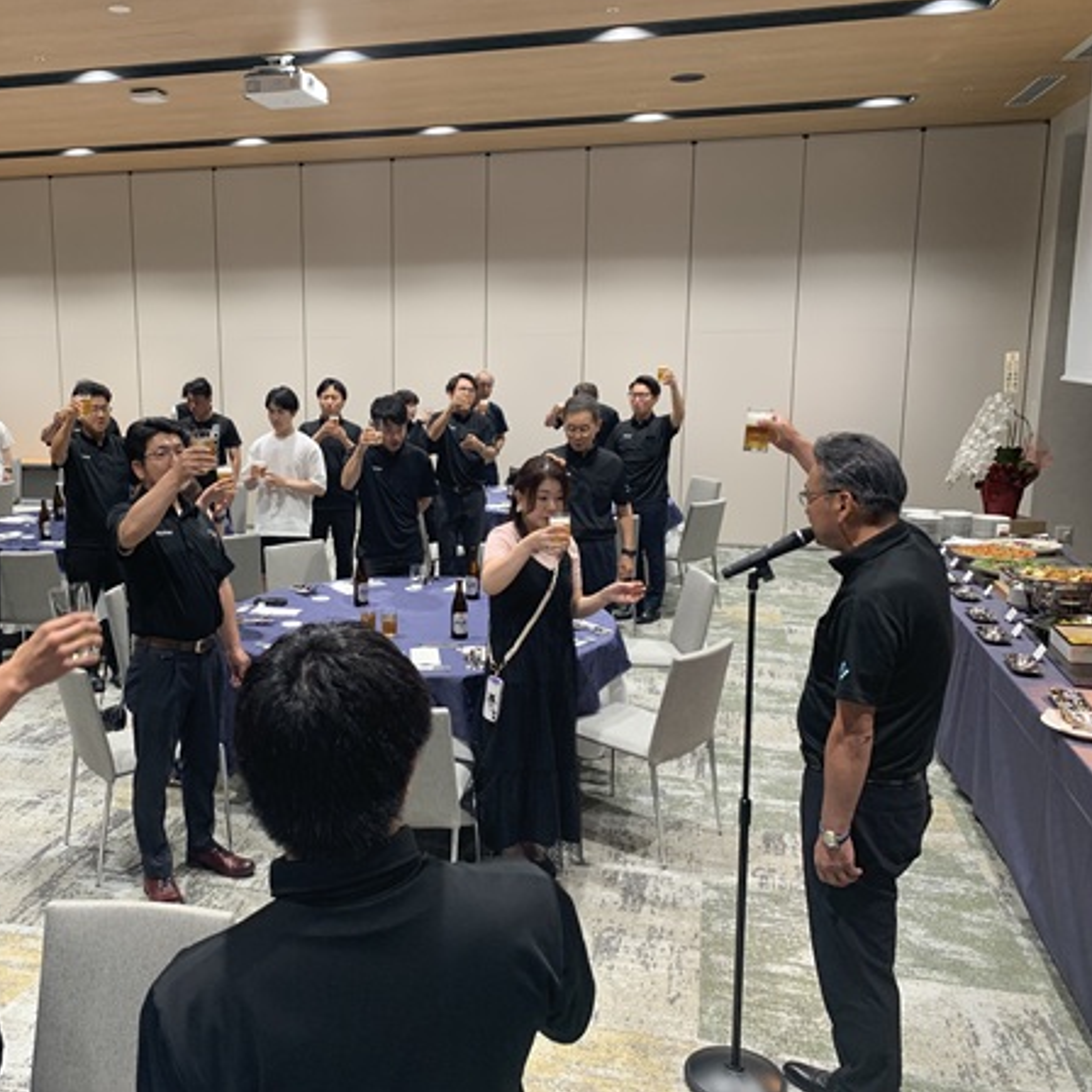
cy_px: 542
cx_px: 385
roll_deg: +1.2
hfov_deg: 51.8
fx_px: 1106
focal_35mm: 31
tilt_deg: -10.1
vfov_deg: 52.5
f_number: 1.8
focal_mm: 4.25
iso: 80
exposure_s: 1/50
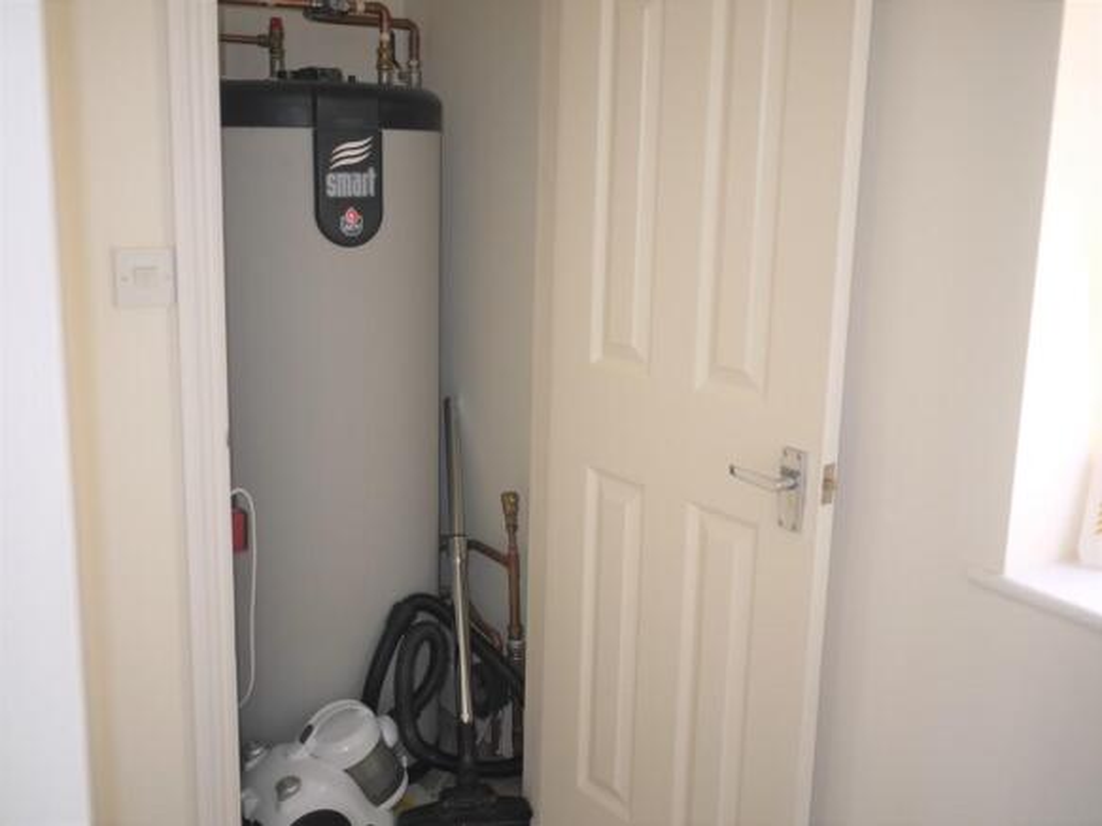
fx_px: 1273
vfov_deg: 35.9
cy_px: 413
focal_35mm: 40
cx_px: 551
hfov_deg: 46.8
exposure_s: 1/60
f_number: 1.7
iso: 100
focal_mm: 20
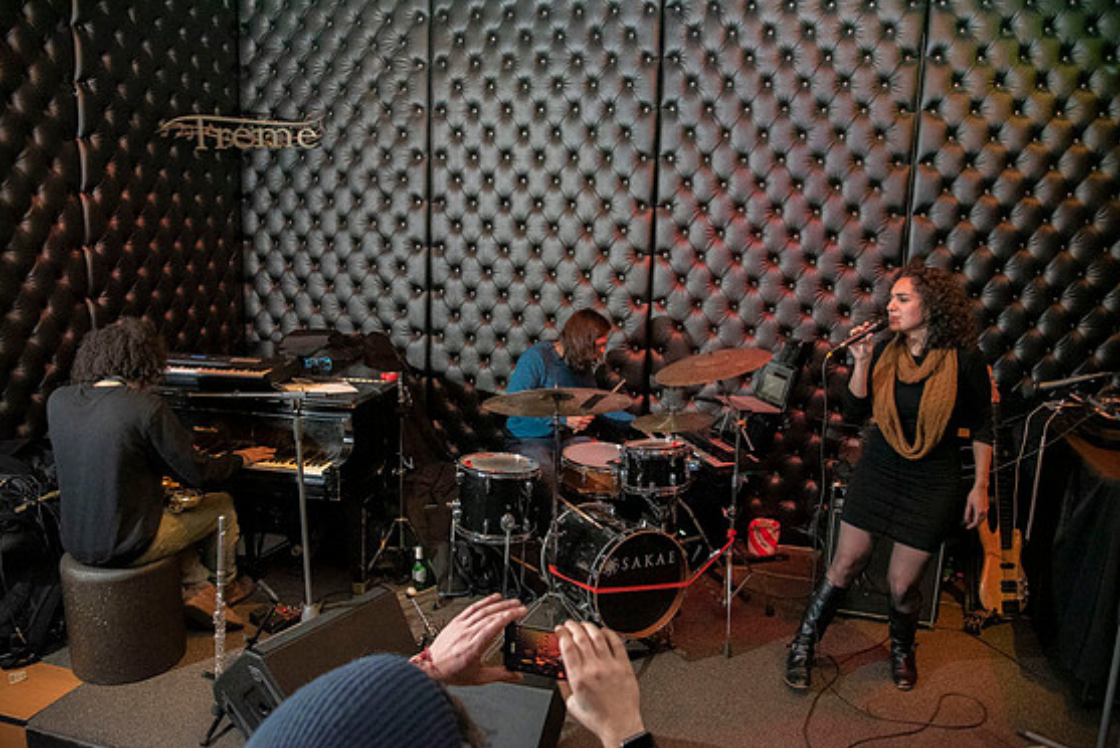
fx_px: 778
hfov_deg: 71.5
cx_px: 549
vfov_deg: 51.3
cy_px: 375
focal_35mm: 25
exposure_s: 1/200
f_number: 4
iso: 6400
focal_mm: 24
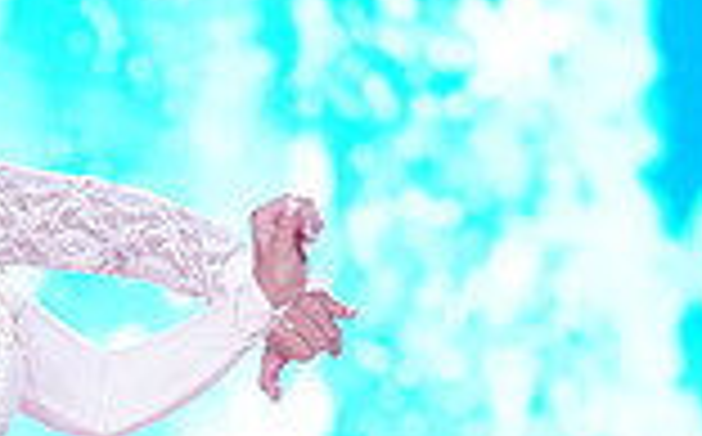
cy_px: 728
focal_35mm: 546
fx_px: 10431
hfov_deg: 3.8
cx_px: -20
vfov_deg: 2.4
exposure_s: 1/640
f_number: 2.8
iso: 1600
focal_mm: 144
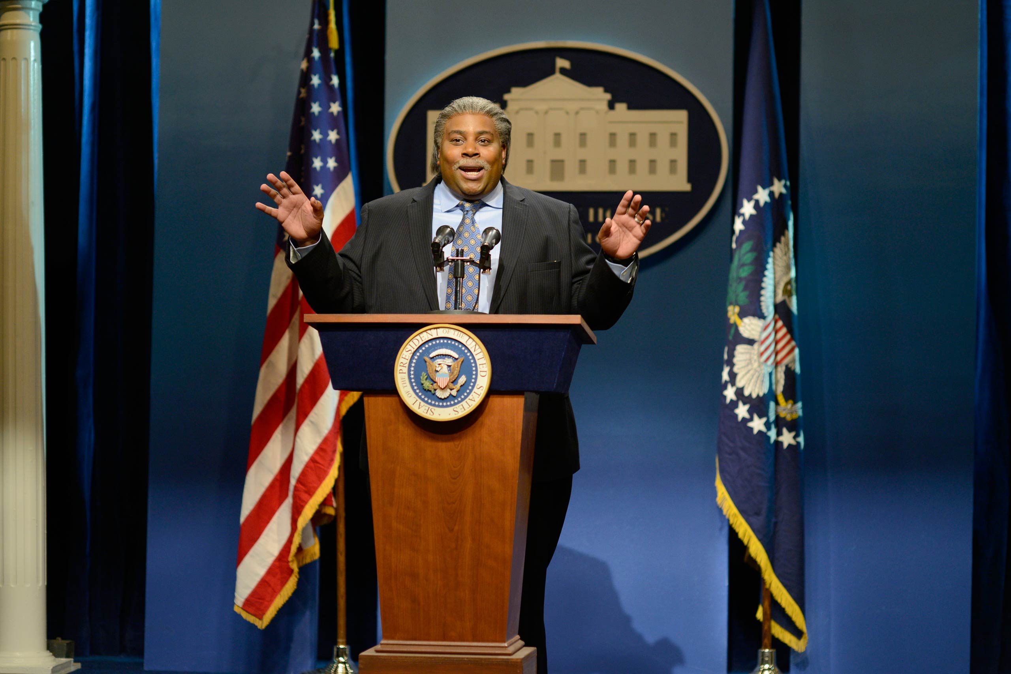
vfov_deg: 16.1
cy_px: 337
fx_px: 2387
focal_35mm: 85
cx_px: 506
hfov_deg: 23.9
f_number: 3.2
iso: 1250
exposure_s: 1/125
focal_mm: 85
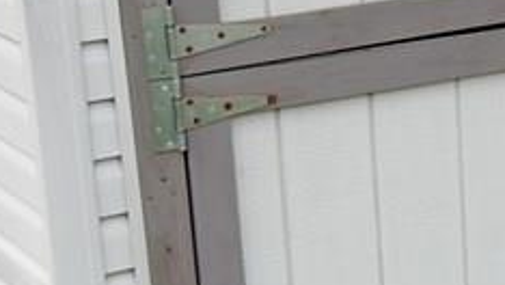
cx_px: 868
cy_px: 76
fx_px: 1595
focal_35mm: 119
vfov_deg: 10.2
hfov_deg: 15.7
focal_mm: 4.5
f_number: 3.7
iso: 125
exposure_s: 1/400
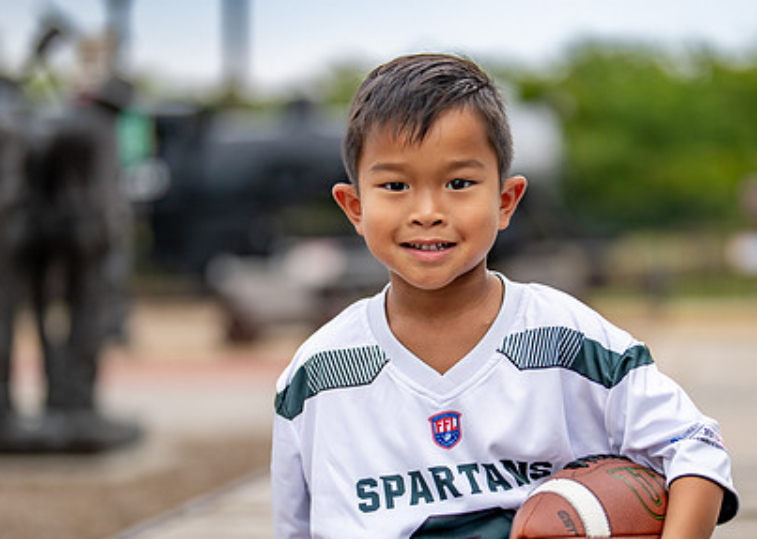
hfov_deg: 22.3
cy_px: 354
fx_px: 1912
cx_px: 476
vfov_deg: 16.0
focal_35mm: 89
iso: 200
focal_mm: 50
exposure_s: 1/2000
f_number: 1.2
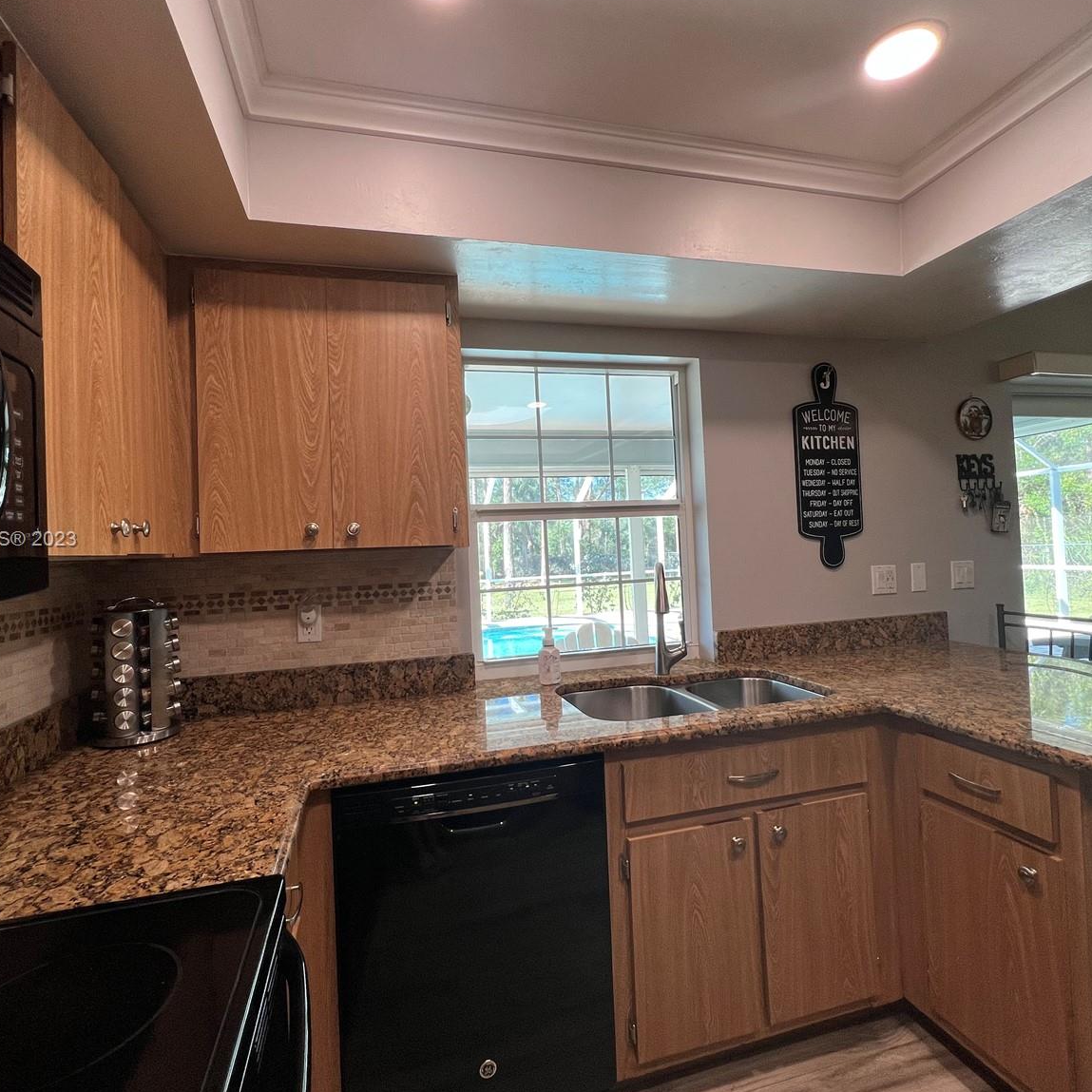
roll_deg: +3.0
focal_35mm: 16
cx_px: 533
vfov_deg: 87.4
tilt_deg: +1.1
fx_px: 571
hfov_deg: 87.4
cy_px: 541
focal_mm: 1.57
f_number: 1.8
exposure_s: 1/121
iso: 80
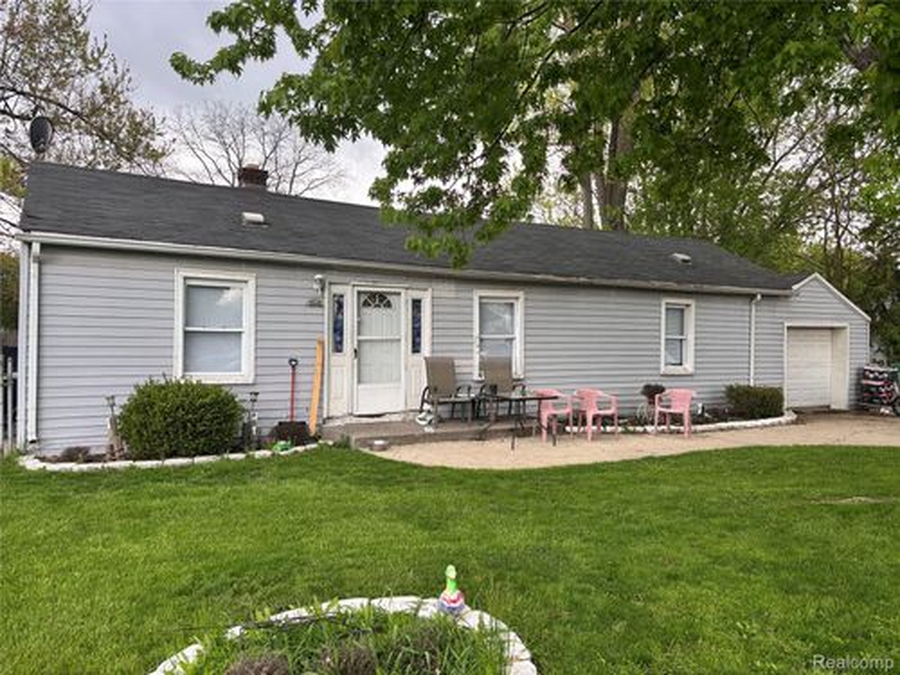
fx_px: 676
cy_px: 338
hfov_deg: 67.3
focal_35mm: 26
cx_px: 450
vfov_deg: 53.1
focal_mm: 5.96
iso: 50
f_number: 1.6
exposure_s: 1/169
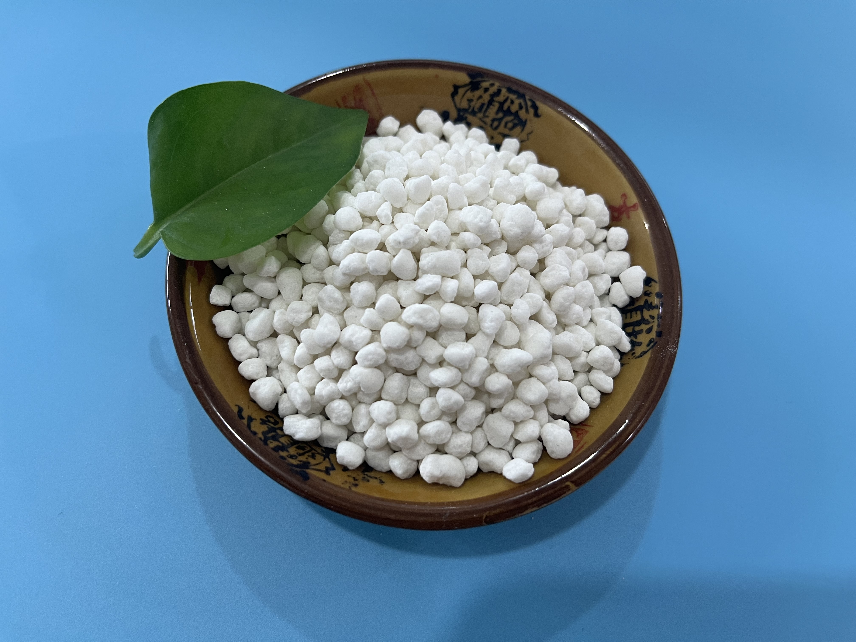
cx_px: 428
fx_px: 643
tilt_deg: -67.4
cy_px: 321
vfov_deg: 53.1
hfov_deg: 67.3
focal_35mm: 26
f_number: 1.6
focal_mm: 5.1
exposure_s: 1/50
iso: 160
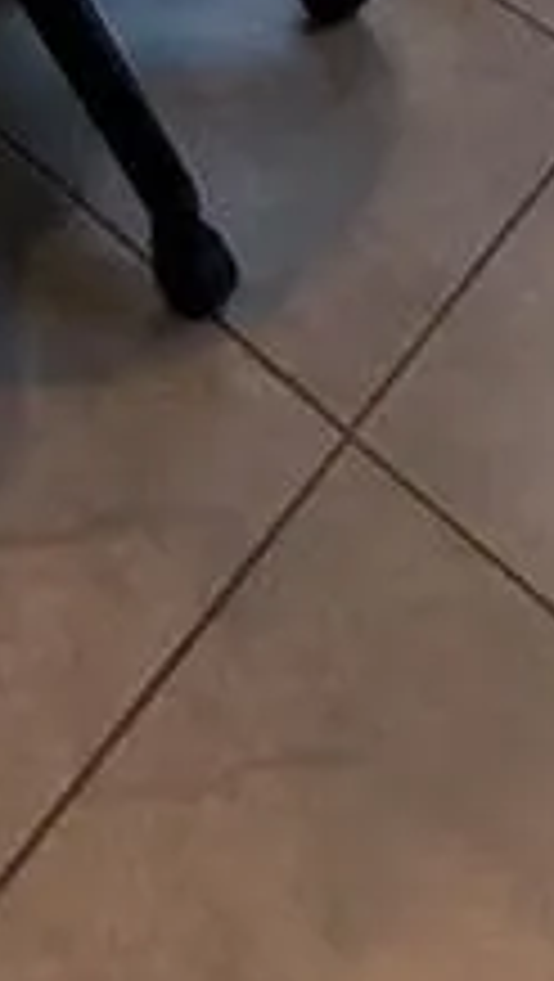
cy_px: -1350
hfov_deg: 13.6
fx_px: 2189
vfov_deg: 15.1
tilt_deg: -7.3
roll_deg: +0.5
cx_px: -284
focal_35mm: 84
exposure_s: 1/120
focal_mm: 2.22
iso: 80
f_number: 2.2
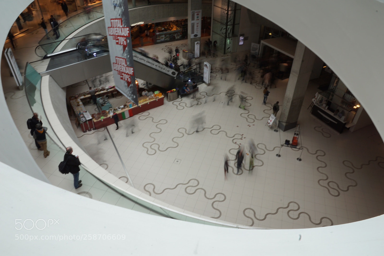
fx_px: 256
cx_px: 192
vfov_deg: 53.1
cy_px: 128
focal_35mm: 24
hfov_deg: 73.8
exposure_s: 1
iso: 100
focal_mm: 16
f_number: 22
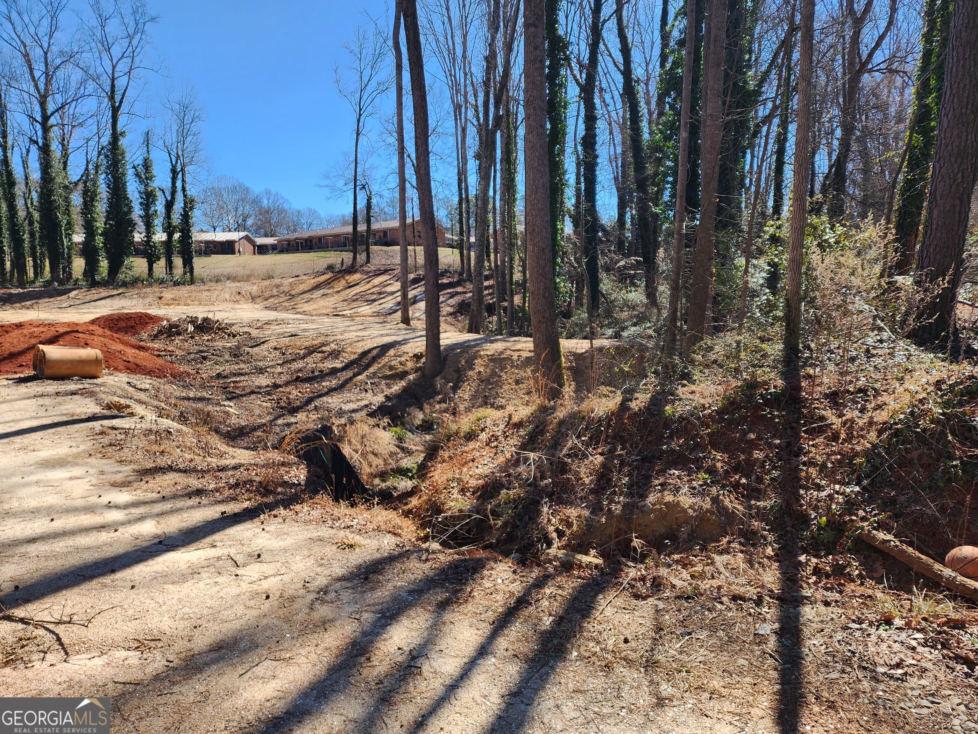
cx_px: 489
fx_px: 650
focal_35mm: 23
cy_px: 367
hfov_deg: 73.9
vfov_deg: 58.9
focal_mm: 6.4
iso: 12
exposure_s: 1/475
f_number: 1.8
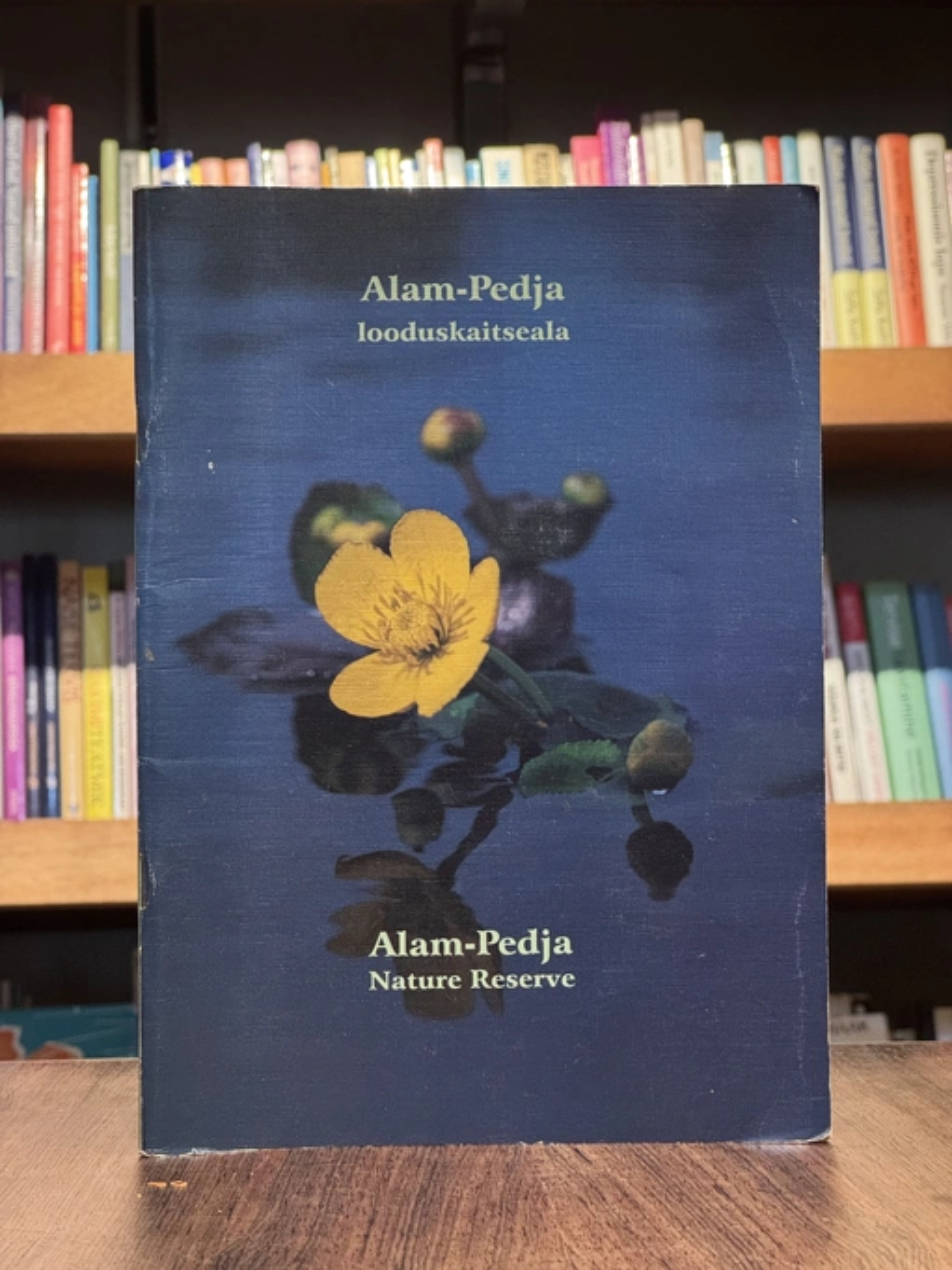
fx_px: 2823
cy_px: 635
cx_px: 476
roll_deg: +0.4
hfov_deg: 19.1
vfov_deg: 25.3
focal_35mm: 77
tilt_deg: +1.2
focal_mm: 9
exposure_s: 1/60
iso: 500
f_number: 2.8
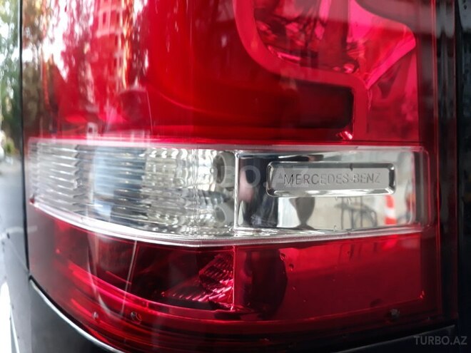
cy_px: 176
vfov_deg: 51.4
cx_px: 236
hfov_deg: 65.3
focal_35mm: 27
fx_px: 367
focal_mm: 3.71
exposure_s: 1/50
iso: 160
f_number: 1.7
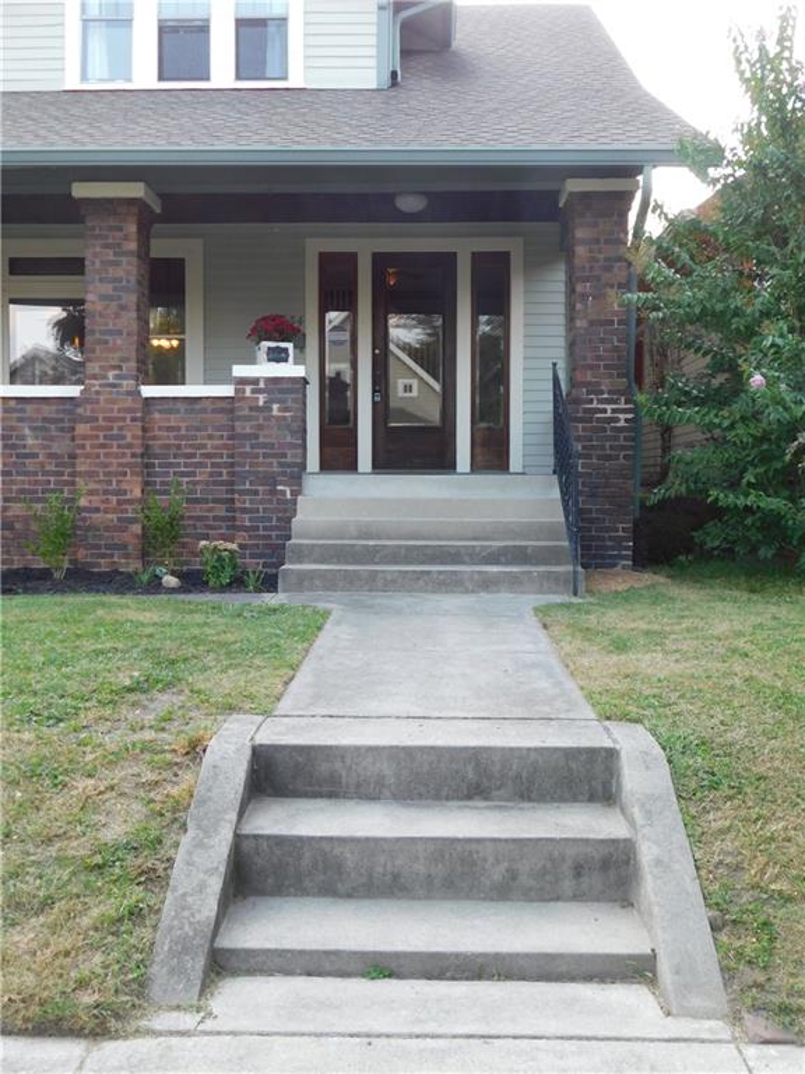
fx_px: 1116
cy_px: 537
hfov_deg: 39.7
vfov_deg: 51.4
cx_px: 402
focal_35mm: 36
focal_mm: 6.3
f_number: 3.5
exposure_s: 1/100
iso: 125
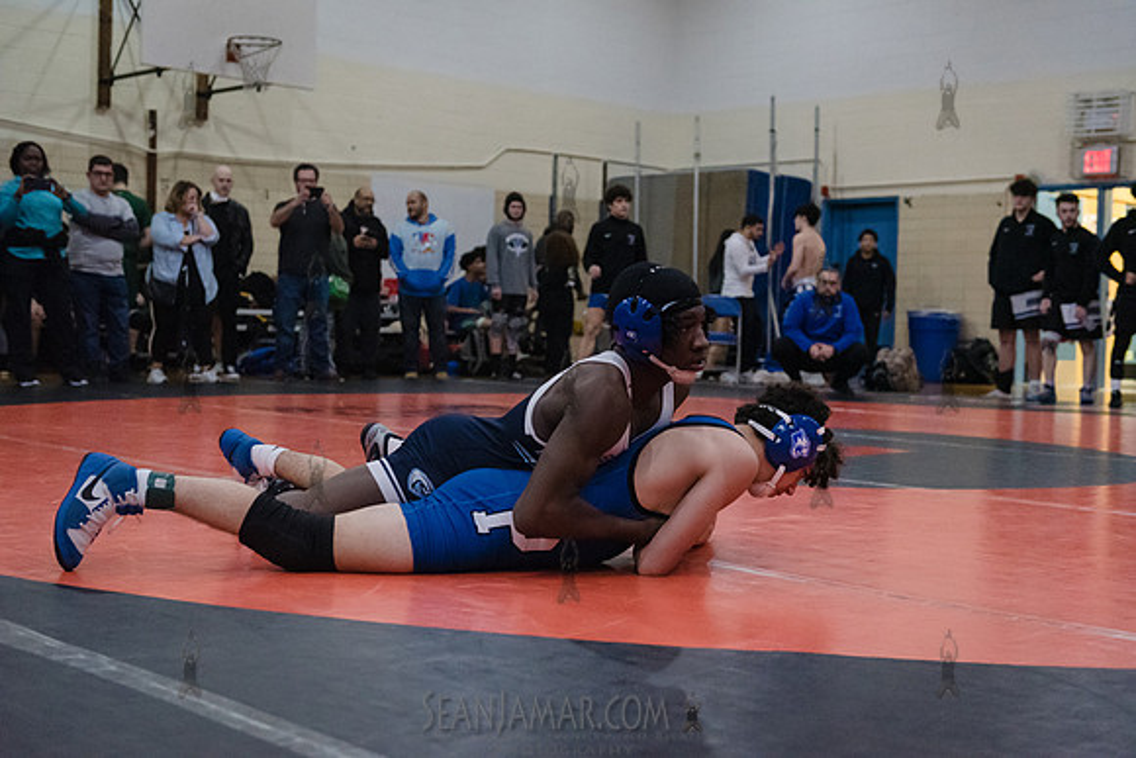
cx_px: 568
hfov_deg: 41.1
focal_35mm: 48
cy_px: 379
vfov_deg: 28.1
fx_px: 1515
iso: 8000
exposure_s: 1/400
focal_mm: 48
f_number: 3.2
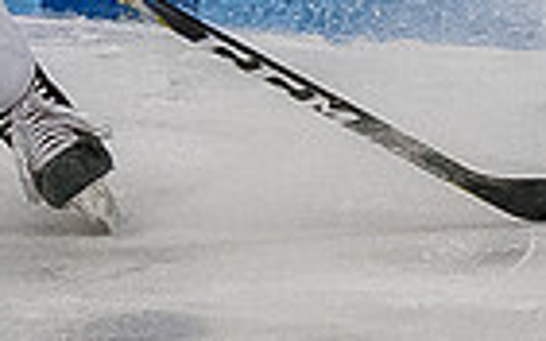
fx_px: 21300
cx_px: -159
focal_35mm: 1432
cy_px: -438
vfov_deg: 0.9
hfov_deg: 1.5
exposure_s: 1/800
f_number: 4
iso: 2800
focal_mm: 95
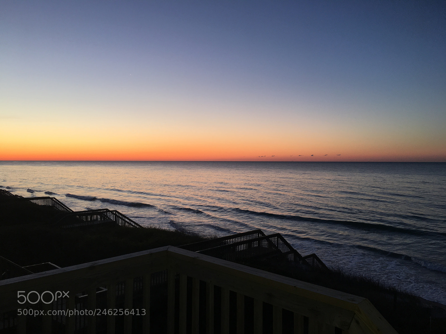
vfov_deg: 48.2
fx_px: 374
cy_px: 167
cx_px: 223
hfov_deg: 61.7
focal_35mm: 29
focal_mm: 4.15
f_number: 2.2
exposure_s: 1/30
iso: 32
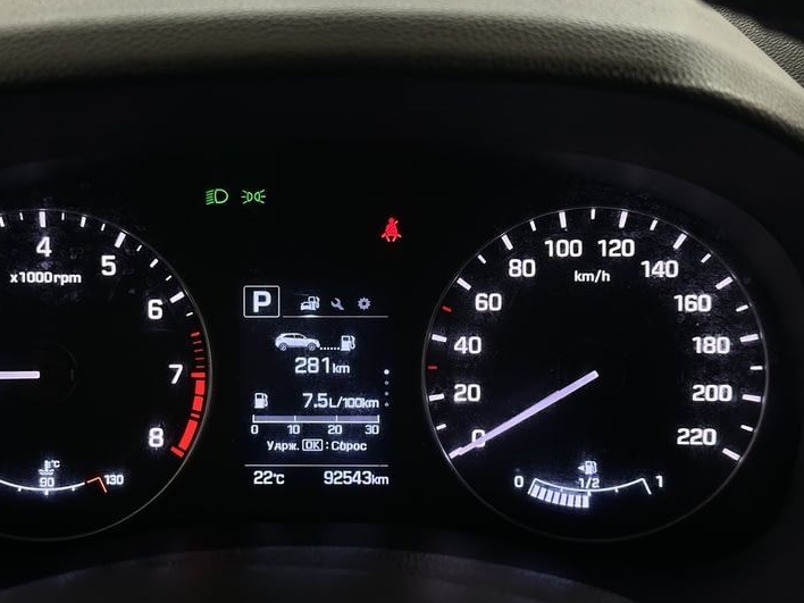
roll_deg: +0.4
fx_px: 1417
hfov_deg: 31.6
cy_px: 334
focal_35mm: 61
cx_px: 315
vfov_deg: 24.0
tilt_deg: -23.2
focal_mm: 6.86
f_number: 1.78
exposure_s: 1/50
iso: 160
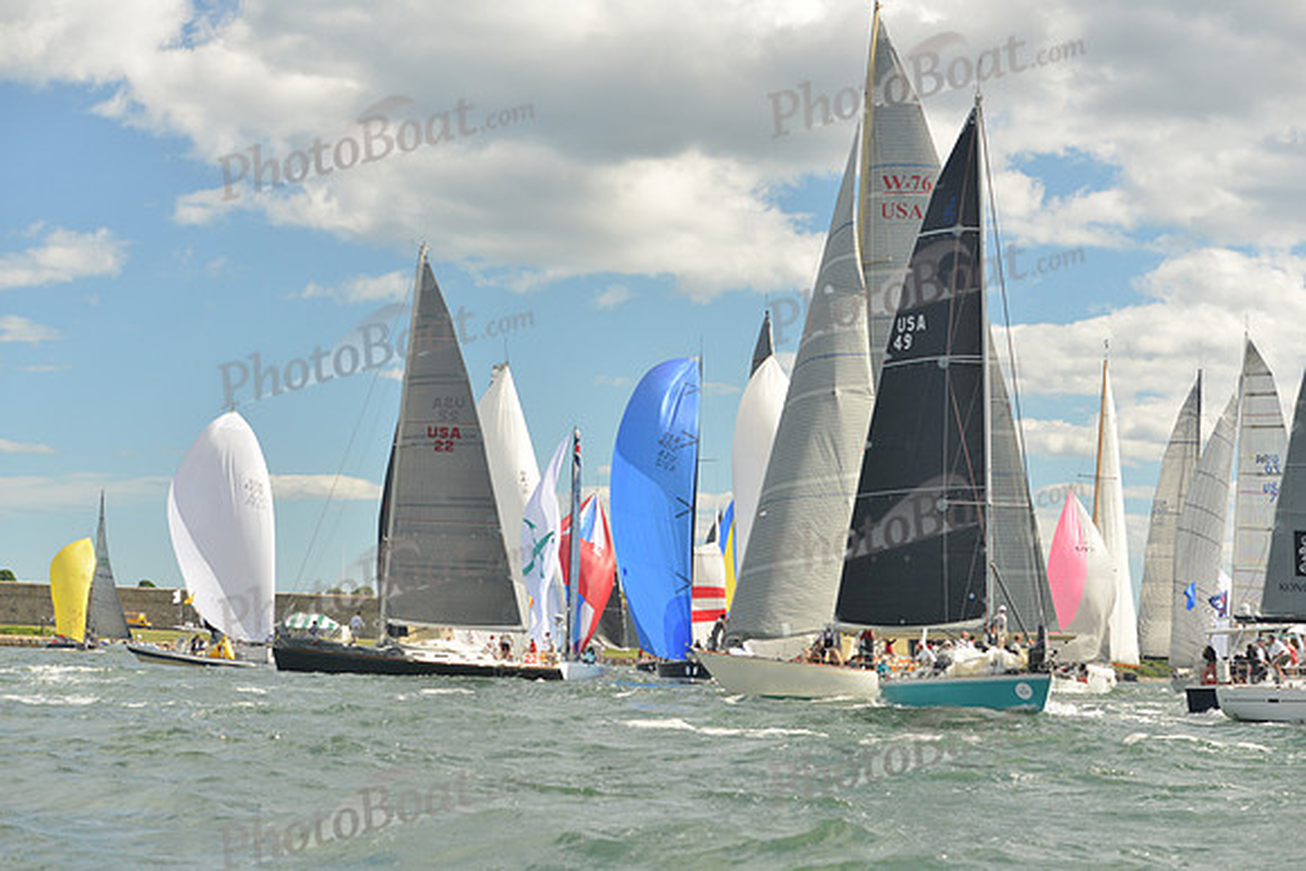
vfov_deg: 19.5
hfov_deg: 28.8
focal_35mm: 70
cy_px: 436
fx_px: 2540
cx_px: 653
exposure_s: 1/640
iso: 400
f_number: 5.6
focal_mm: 70
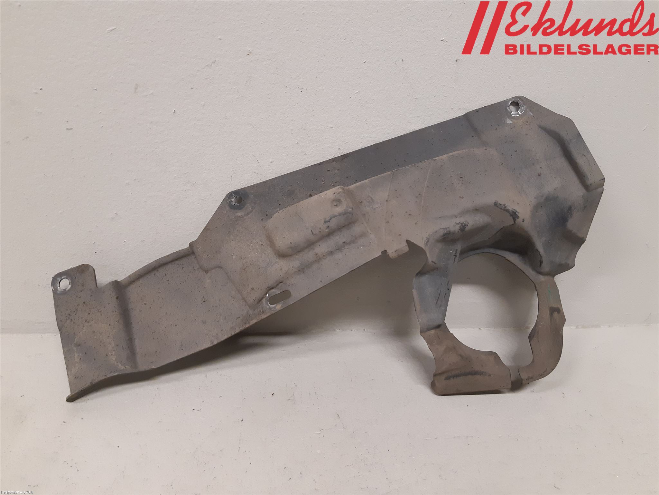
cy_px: 248
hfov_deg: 67.3
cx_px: 330
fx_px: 495
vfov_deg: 53.1
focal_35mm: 26
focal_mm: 3.93
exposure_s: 1/50
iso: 200
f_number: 1.7
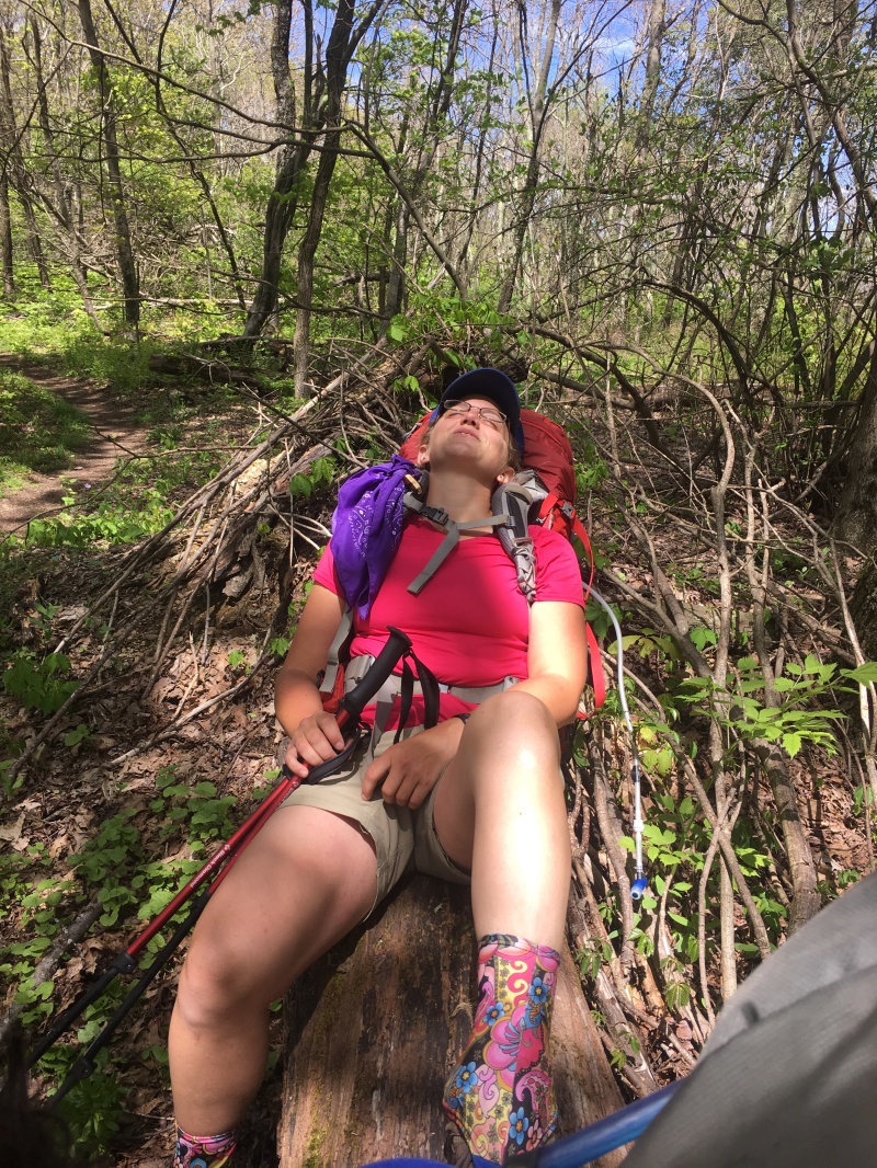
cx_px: 438
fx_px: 979
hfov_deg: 48.2
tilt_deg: -16.5
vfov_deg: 61.6
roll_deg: -0.3
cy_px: 584
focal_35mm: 29
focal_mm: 4.15
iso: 25
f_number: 2.2
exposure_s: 1/519
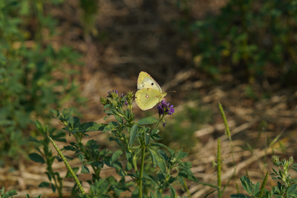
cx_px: 148
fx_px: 2085
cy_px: 99
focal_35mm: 253
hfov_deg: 8.1
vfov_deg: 5.4
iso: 200
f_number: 9
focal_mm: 252.9
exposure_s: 1/640
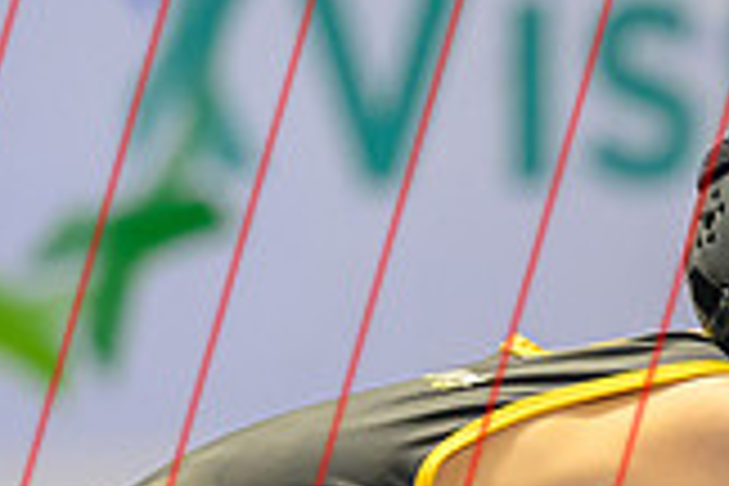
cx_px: 1087
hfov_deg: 2.7
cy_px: 659
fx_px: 15490
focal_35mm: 765
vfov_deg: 1.8
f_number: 2.8
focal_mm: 150
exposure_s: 1/800
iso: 4000
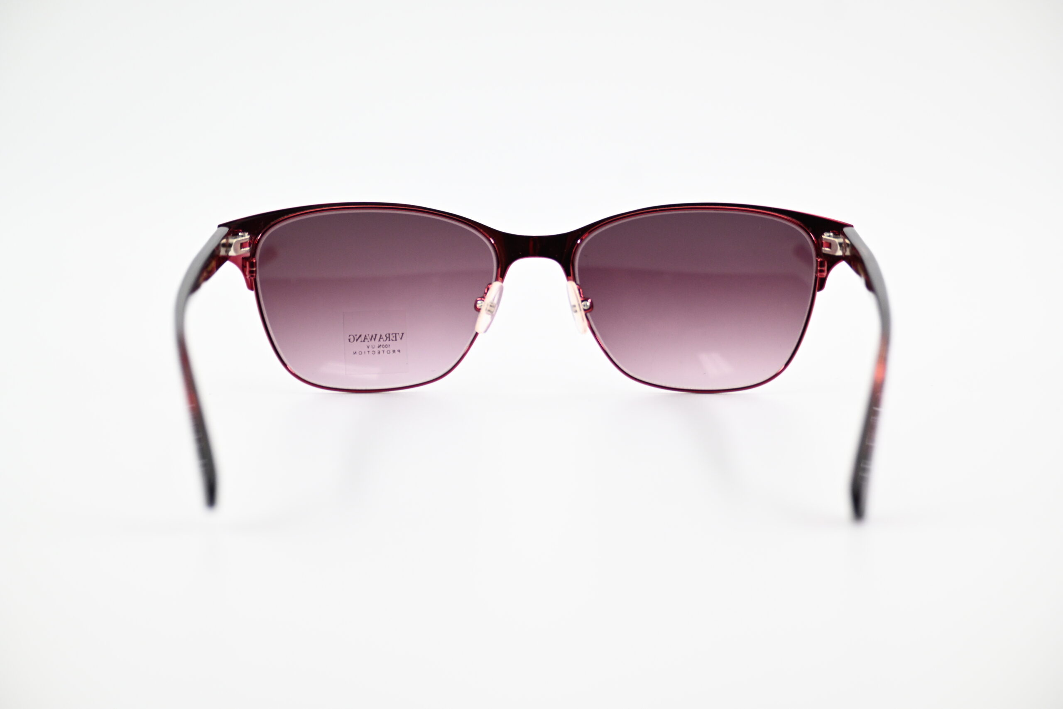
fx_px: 3145
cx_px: 532
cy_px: 354
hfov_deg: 19.2
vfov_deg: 12.9
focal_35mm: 106
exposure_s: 1/640
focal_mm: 71
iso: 800
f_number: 4.8
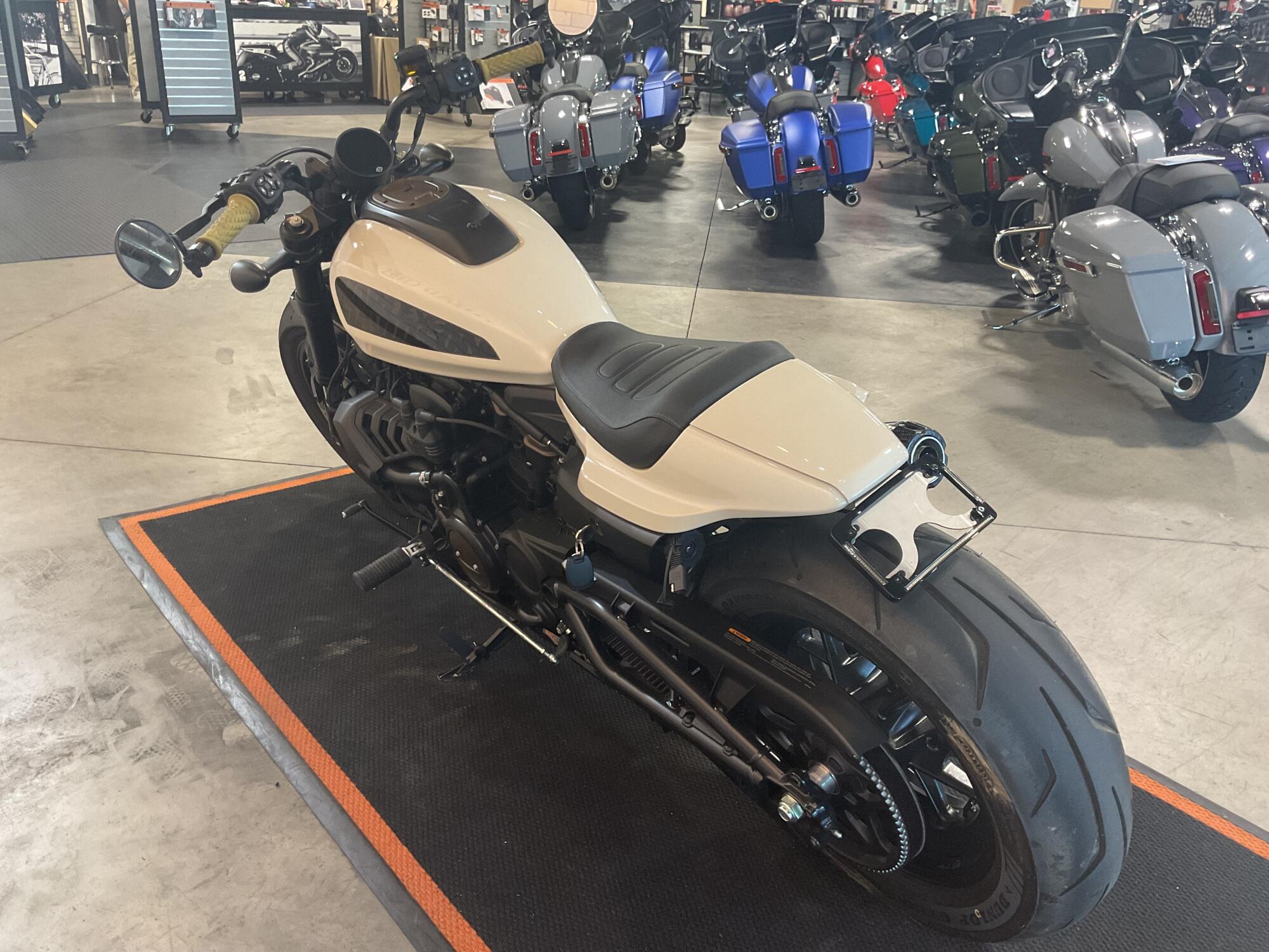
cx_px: 634
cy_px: 476
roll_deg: -1.3
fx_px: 1063
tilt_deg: -24.4
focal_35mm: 29
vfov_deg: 48.2
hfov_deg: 61.7
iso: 125
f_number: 1.8
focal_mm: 3
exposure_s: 1/50
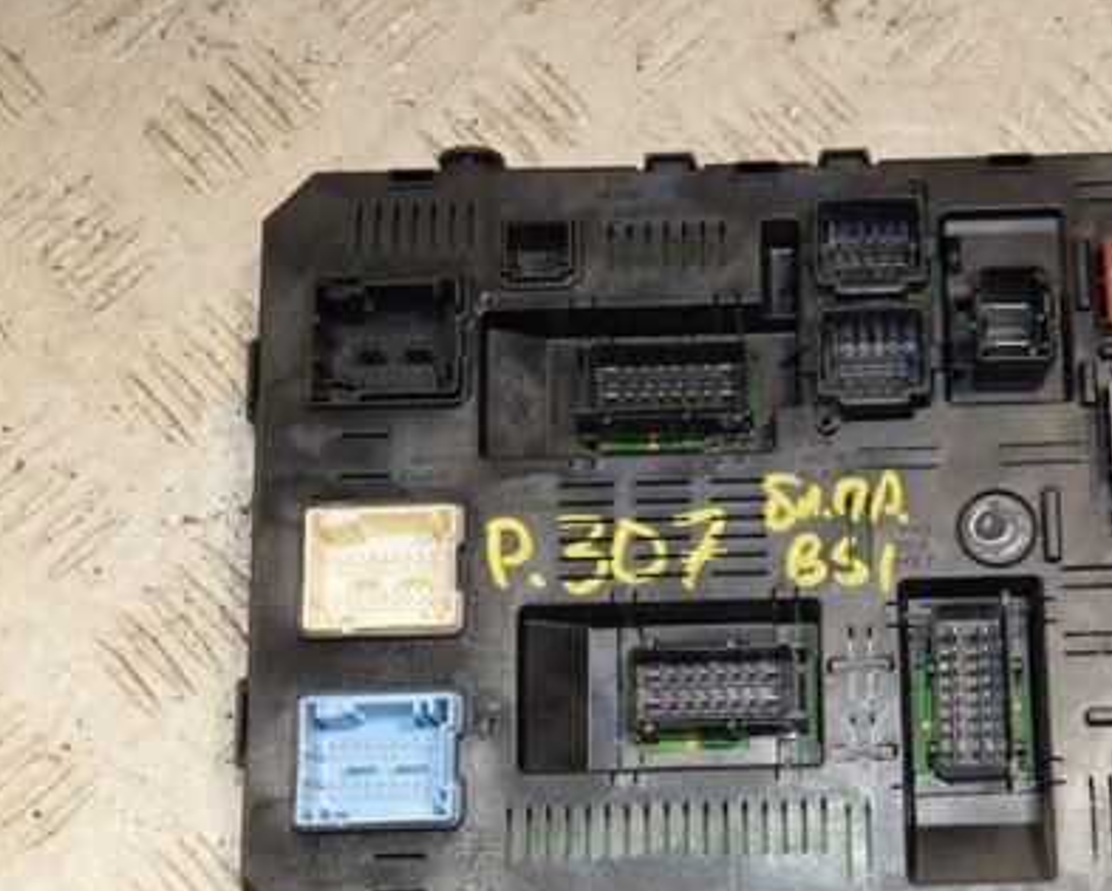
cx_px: 829
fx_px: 2404
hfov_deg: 25.7
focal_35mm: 73
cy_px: 537
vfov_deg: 21.0
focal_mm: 34
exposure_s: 1/200
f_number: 6.3
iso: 800
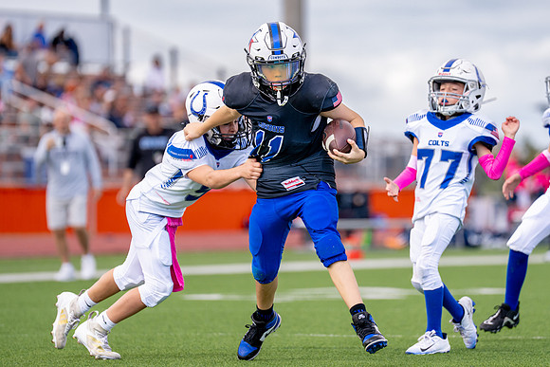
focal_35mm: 274
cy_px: 162
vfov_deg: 5.0
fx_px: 4186
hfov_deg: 7.5
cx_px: 308
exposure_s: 1/3200
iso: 400
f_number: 2.8
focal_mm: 200
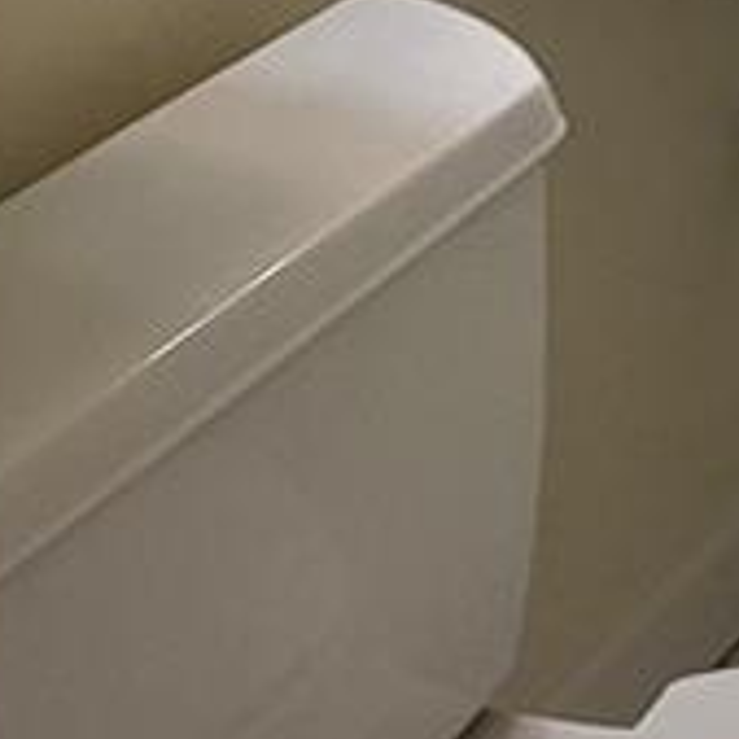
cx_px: 1412
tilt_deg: -9.5
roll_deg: +2.5
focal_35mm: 88
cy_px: -625
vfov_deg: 16.3
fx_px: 2125
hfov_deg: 16.0
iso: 160
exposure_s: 1/120
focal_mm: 2.22
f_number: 2.2
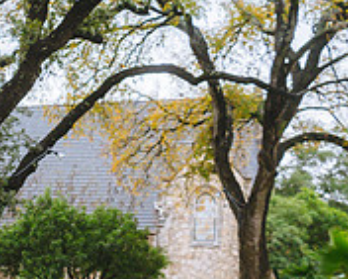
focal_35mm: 74
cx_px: -150
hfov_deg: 22.0
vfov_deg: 20.2
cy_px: 271
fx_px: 763
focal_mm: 24
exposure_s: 1/400
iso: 500
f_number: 3.5
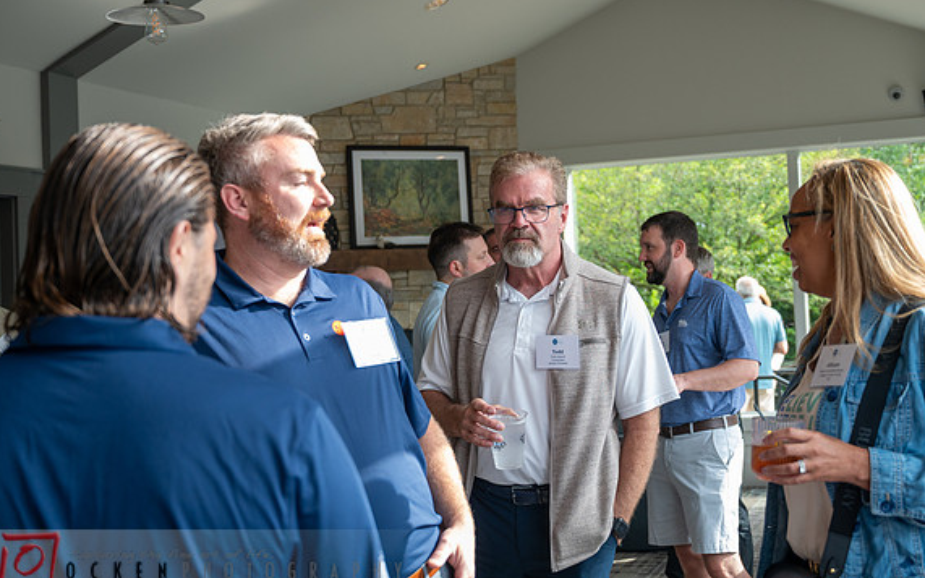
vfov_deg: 25.8
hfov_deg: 40.3
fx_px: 1261
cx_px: 496
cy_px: 248
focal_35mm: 50
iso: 640
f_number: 4
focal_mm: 42
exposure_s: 1/320
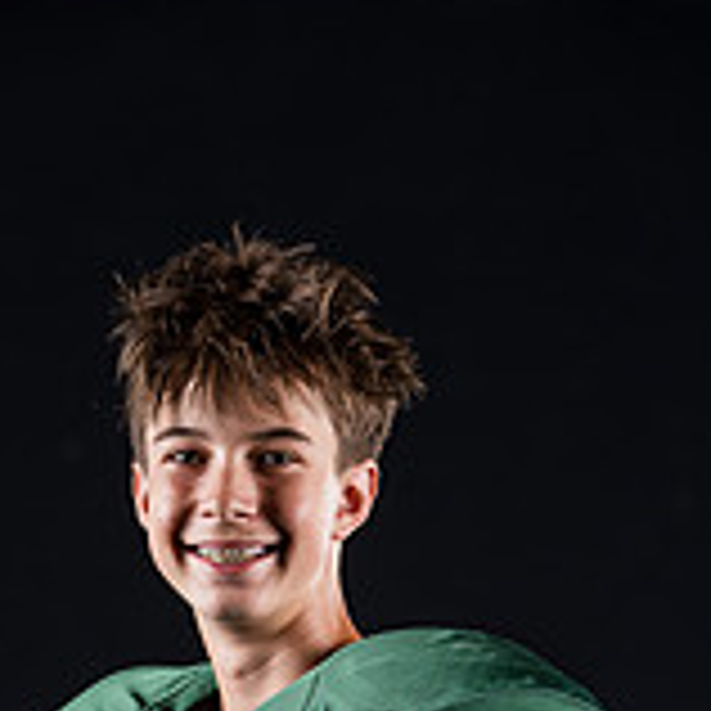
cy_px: 981
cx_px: 302
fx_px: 5345
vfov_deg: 7.5
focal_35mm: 230
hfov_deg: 7.6
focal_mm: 95
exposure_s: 1/160
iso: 200
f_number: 4
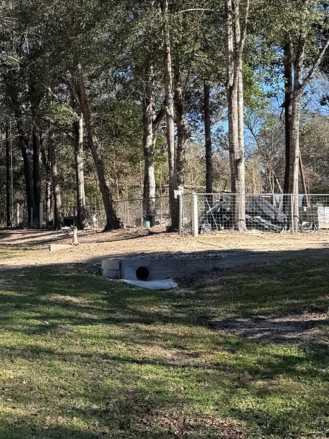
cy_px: 128
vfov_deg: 26.8
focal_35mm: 72
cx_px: 44
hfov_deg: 20.1
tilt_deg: +6.5
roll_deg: +0.2
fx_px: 913
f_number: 1.78
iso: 80
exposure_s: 1/1560
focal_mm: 6.86
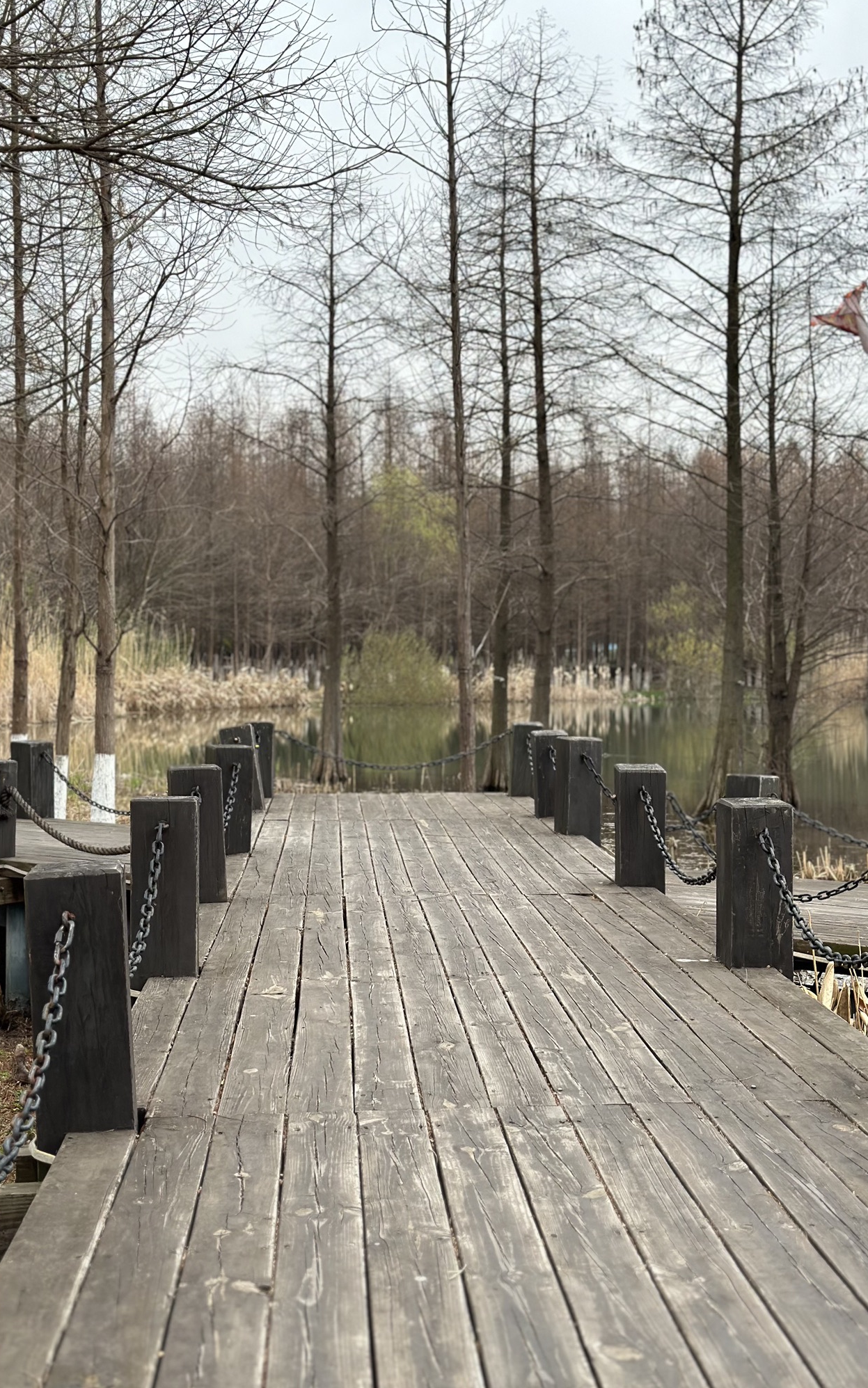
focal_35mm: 51
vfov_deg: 39.6
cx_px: 457
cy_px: 693
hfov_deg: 25.3
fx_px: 1930
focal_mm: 6.86
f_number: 1.78
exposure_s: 1/1880
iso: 80
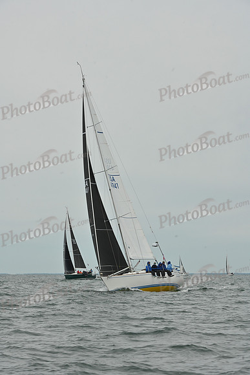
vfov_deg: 16.4
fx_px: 1301
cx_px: 125
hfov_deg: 11.0
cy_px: 188
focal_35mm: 125
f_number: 13
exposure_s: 1/1000
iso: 320
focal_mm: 125
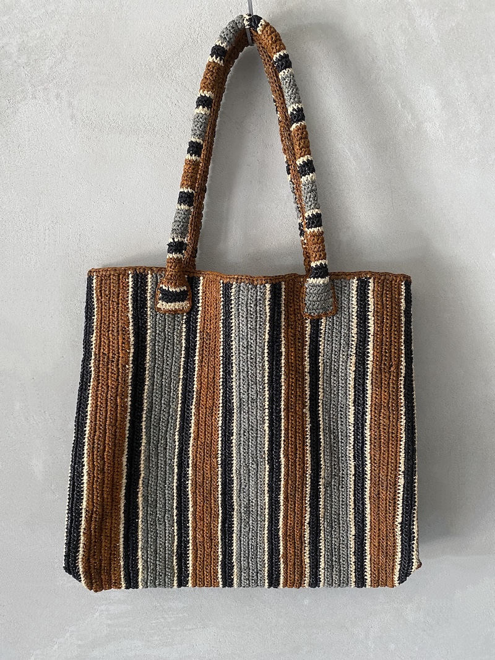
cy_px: 330
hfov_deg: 53.1
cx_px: 248
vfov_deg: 67.3
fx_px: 496
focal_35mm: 26
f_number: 1.8
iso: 250
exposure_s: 1/60
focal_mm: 4.25
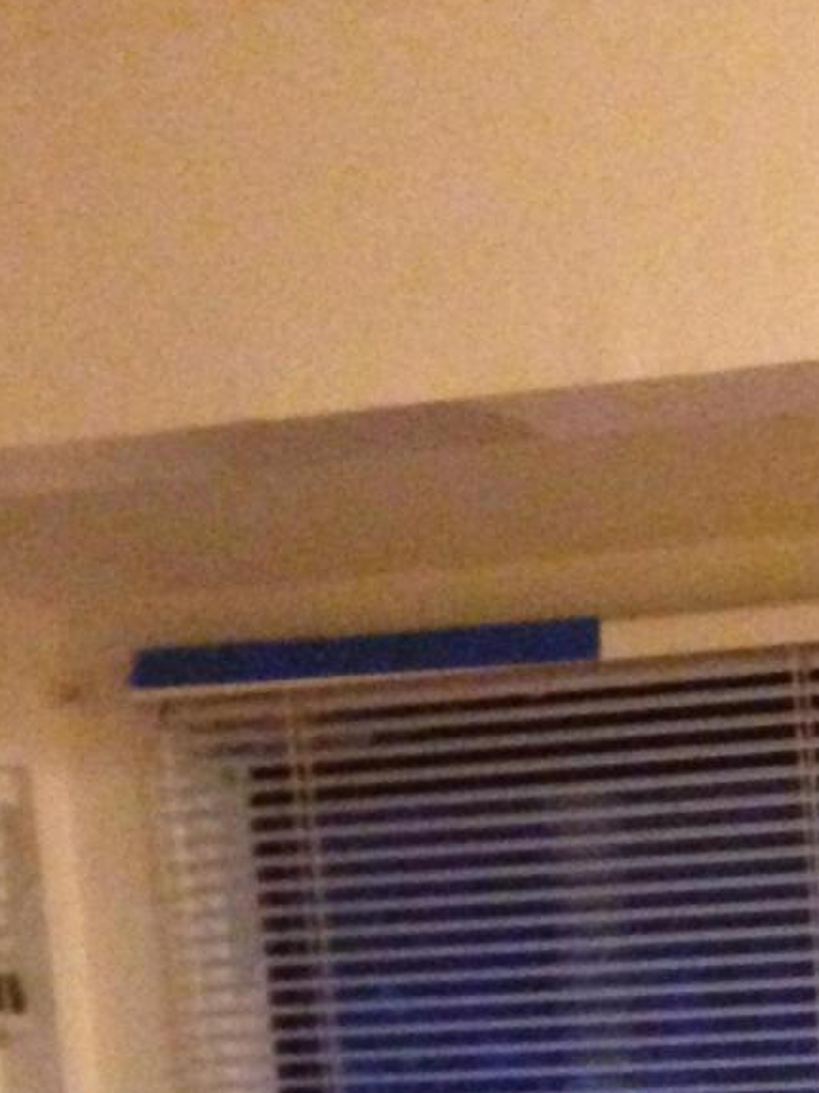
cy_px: 1803
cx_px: 1208
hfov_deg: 12.3
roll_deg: +2.5
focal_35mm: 115
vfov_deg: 15.3
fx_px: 3631
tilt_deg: -5.6
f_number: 2.4
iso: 800
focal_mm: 4.12
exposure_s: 1/15
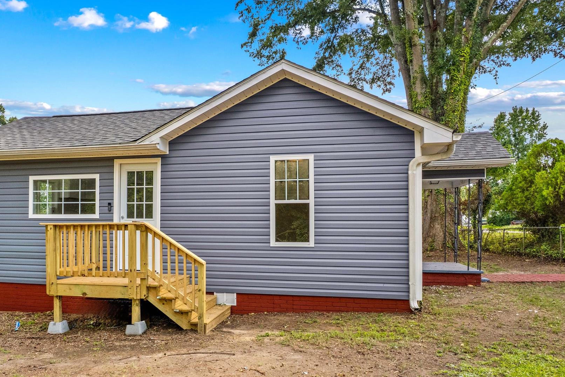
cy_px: 222
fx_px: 439
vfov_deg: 46.2
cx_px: 224
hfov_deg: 64.8
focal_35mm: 28
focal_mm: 8.38
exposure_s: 1/1250
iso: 100
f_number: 2.8
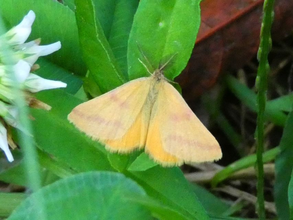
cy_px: 110
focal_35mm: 144
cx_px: 146
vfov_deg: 10.3
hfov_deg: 13.7
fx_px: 1219
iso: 1250
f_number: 5.3
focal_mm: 25.8
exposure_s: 1/80
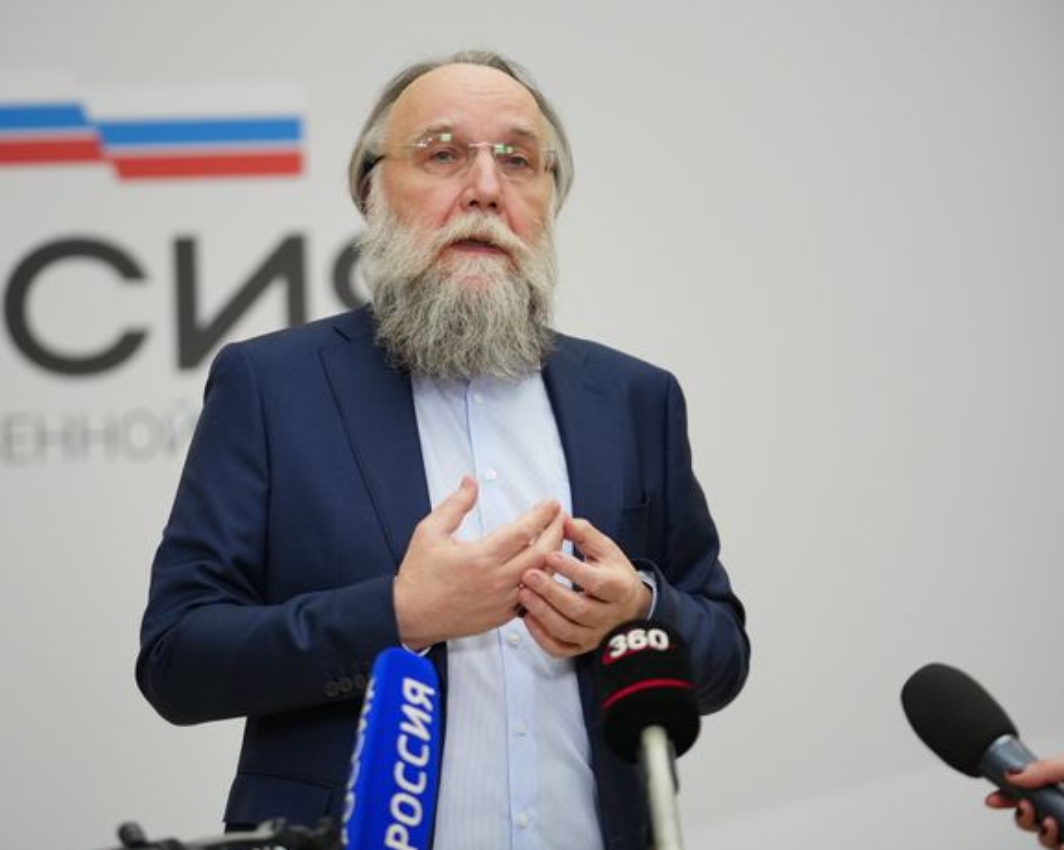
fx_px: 2864
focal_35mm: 91
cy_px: 422
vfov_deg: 16.9
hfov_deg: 21.0
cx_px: 464
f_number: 2.8
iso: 2000
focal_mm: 80
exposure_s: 1/800
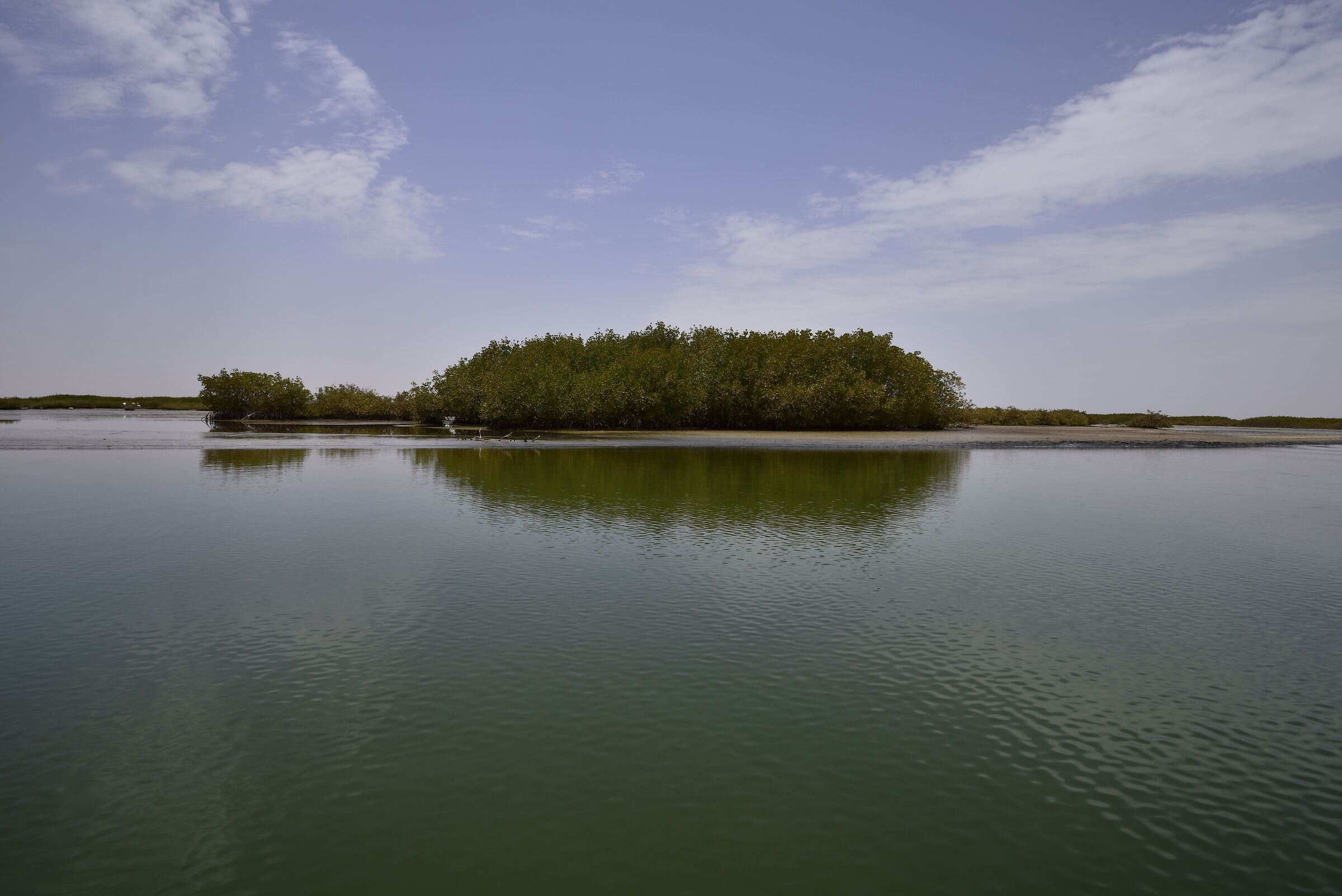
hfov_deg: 93.3
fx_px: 634
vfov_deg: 70.5
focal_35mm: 17
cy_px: 448
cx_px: 671
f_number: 9
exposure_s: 1/320
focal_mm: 17
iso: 100
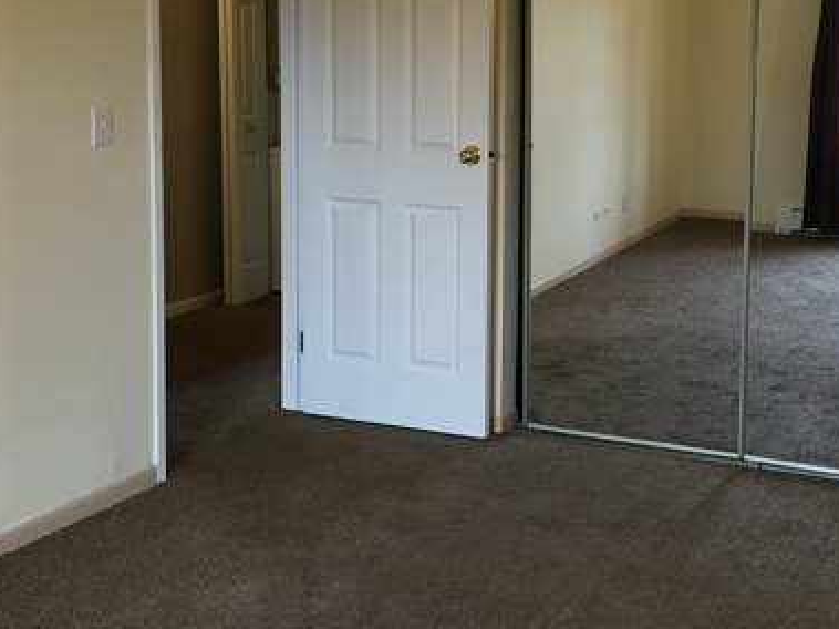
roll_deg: -1.0
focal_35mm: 49
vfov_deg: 29.3
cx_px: 622
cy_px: 168
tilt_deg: -7.4
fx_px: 1187
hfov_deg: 38.0
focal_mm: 4.15
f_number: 2.2
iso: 125
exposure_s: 1/30
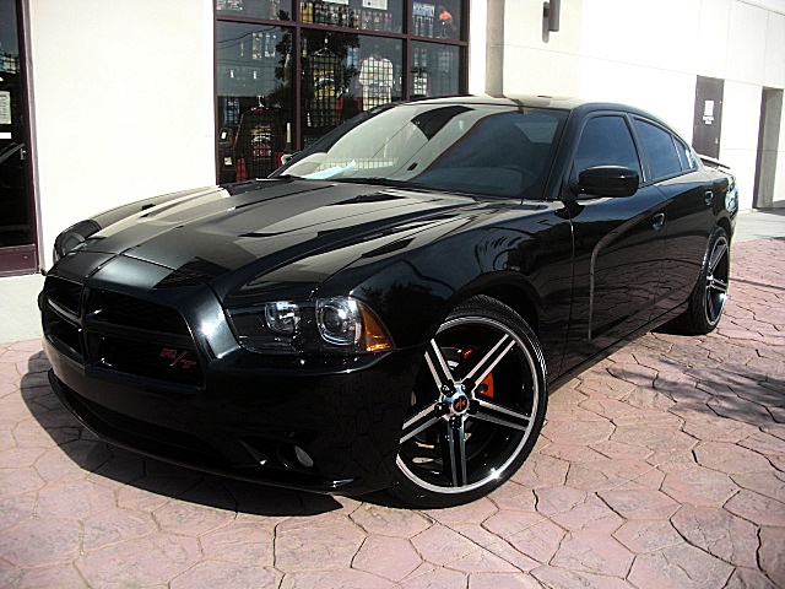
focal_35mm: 36
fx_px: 816
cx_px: 392
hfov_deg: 51.4
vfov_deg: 39.7
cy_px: 294
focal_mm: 6.3
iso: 50
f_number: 2.8
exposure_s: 1/640
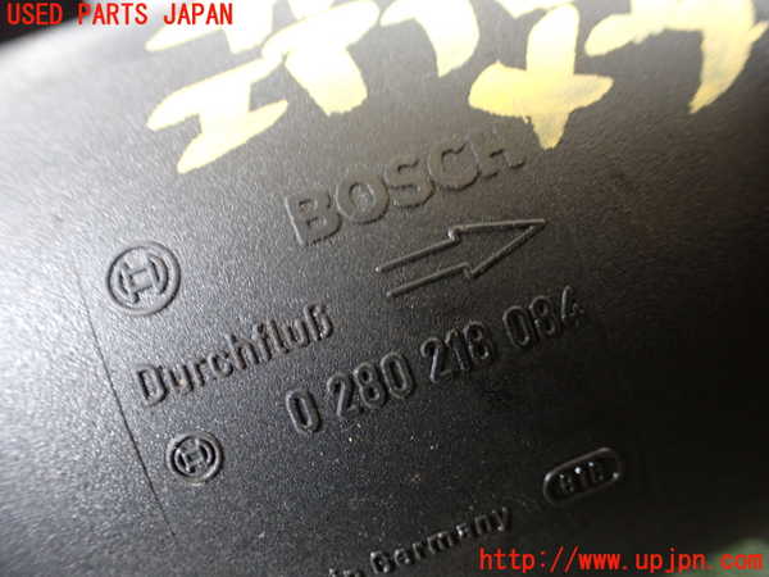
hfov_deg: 60.0
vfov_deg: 46.8
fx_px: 666
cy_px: 288
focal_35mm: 30
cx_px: 384
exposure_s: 1/30
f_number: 2.3
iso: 800
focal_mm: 5.4
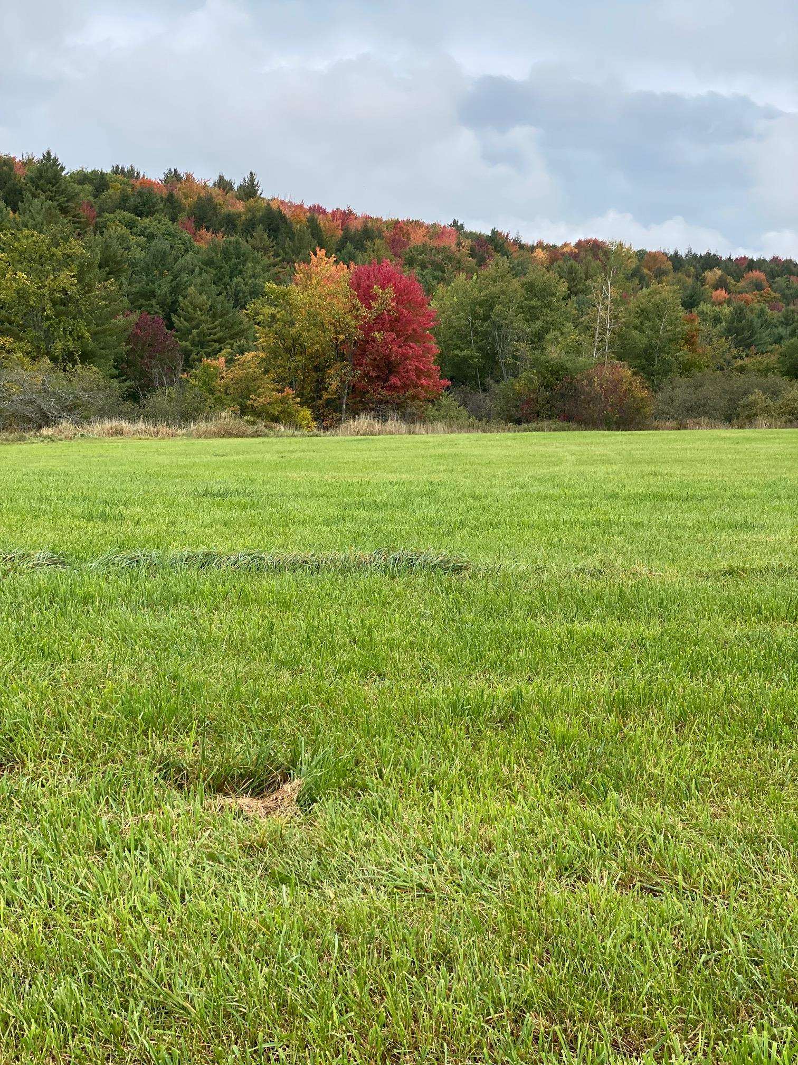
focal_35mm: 52
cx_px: 399
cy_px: 532
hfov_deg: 28.0
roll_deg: -1.6
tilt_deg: -7.0
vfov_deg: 36.8
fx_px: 1598
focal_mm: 6
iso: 20
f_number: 2
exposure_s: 1/1020
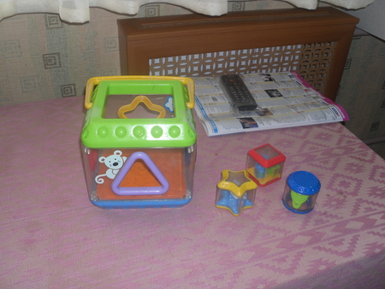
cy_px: 144
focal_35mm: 34
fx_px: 378
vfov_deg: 41.8
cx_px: 192
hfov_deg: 53.9
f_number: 2.8
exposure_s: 1/45
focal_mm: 6
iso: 80
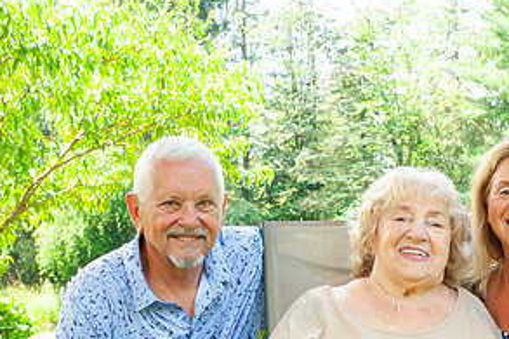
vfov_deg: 12.5
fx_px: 1540
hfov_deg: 18.6
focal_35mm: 109
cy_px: 299
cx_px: 393
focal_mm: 55
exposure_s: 1/125
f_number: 14
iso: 800
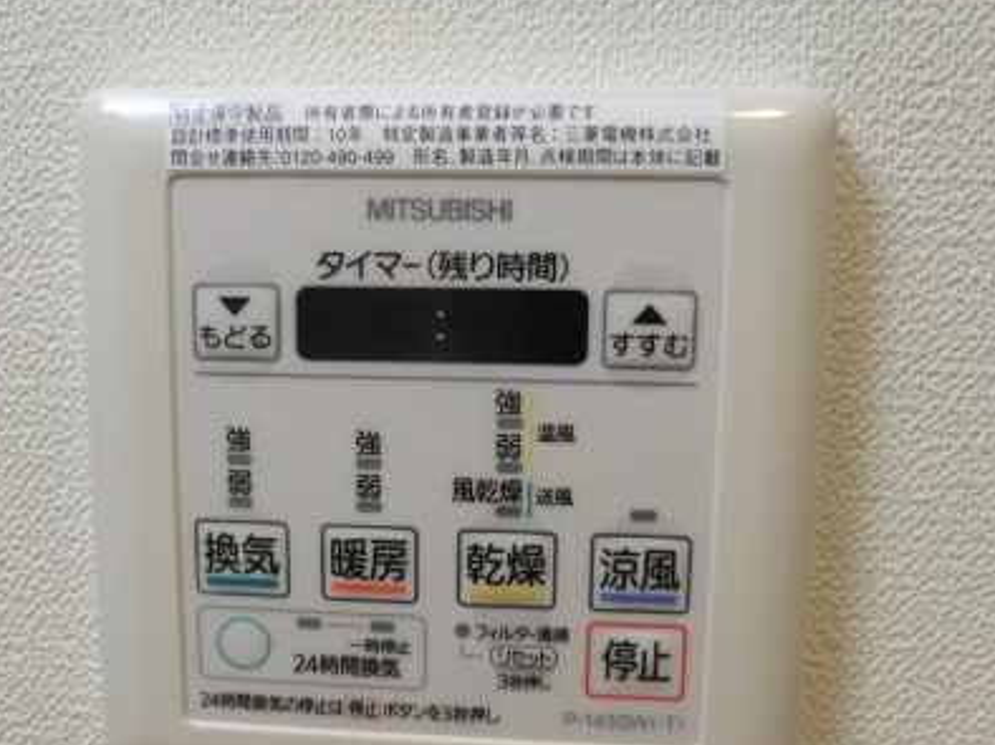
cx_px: 452
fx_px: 1120
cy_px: 412
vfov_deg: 36.7
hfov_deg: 47.8
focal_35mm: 39
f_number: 3.2
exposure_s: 1/60
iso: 250
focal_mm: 4.3
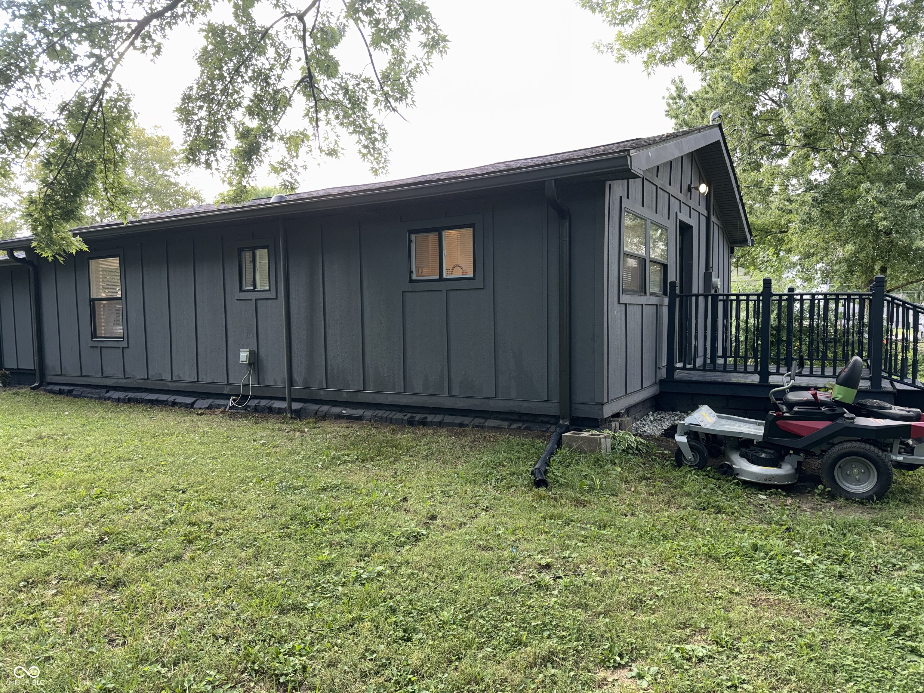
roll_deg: +0.7
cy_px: 346
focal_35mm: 24
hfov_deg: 71.6
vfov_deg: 56.8
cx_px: 462
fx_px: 641
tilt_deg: -3.0
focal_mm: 6.76
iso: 160
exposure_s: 1/242
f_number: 1.78
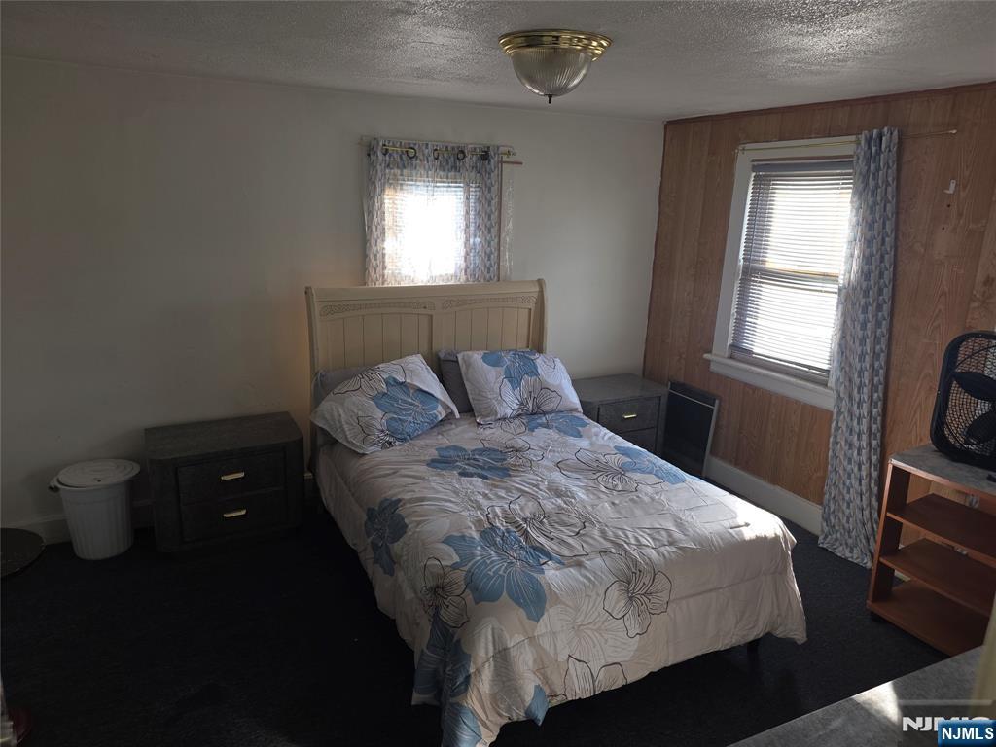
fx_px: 662
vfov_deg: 58.9
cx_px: 498
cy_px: 374
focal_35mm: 23
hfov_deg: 73.9
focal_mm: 6.25
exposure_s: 1/60
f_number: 1.7
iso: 20
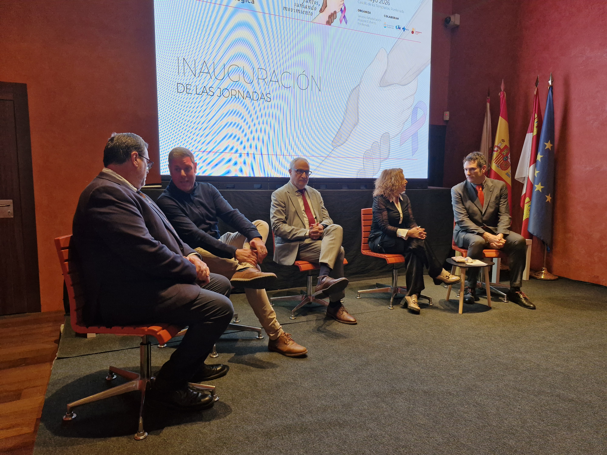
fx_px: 403
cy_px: 228
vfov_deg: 58.9
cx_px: 304
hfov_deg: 73.9
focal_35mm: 23
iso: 400
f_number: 1.8
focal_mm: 5.54
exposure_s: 1/100
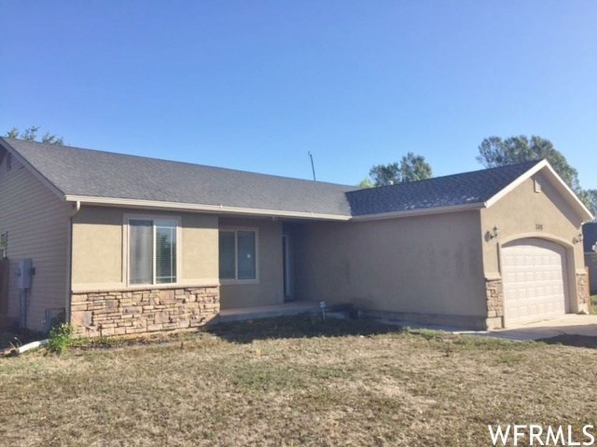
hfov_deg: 61.7
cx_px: 298
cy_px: 224
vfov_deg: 48.2
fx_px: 500
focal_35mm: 29
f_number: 2.2
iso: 32
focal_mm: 4.15
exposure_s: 1/1319
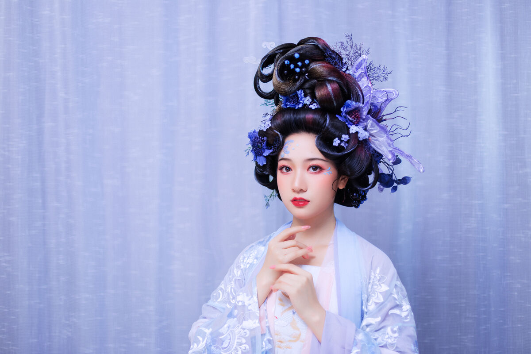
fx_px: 737
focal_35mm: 50
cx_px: 266
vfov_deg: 27.0
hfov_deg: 39.6
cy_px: 177
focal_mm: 50
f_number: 1.8
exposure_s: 1/125
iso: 100
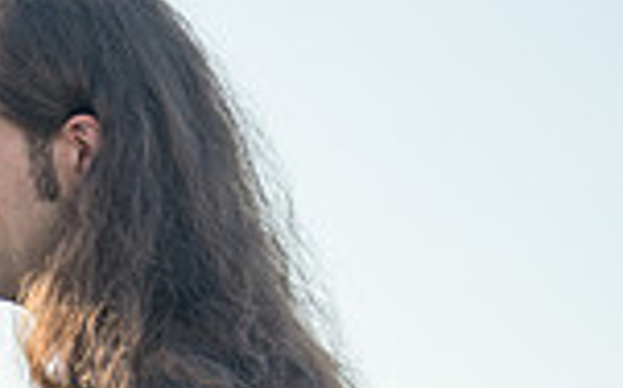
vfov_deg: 2.4
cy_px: 617
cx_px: -454
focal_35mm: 544
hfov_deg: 3.8
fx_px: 9226
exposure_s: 1/500
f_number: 4
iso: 100
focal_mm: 139
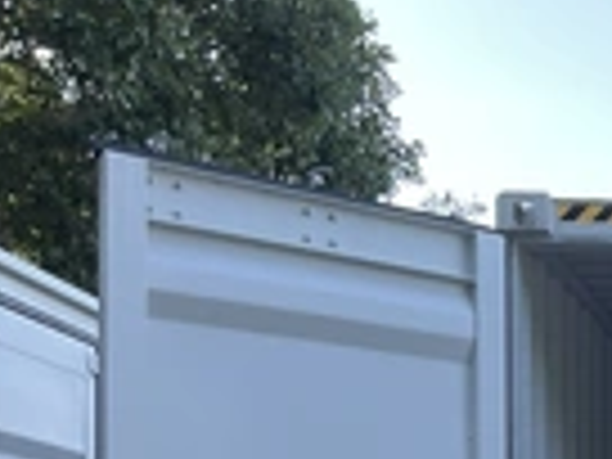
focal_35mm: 85
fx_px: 1503
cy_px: 630
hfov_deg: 20.2
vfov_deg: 16.3
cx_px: 882
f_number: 1.8
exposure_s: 1/139
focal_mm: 3
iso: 16
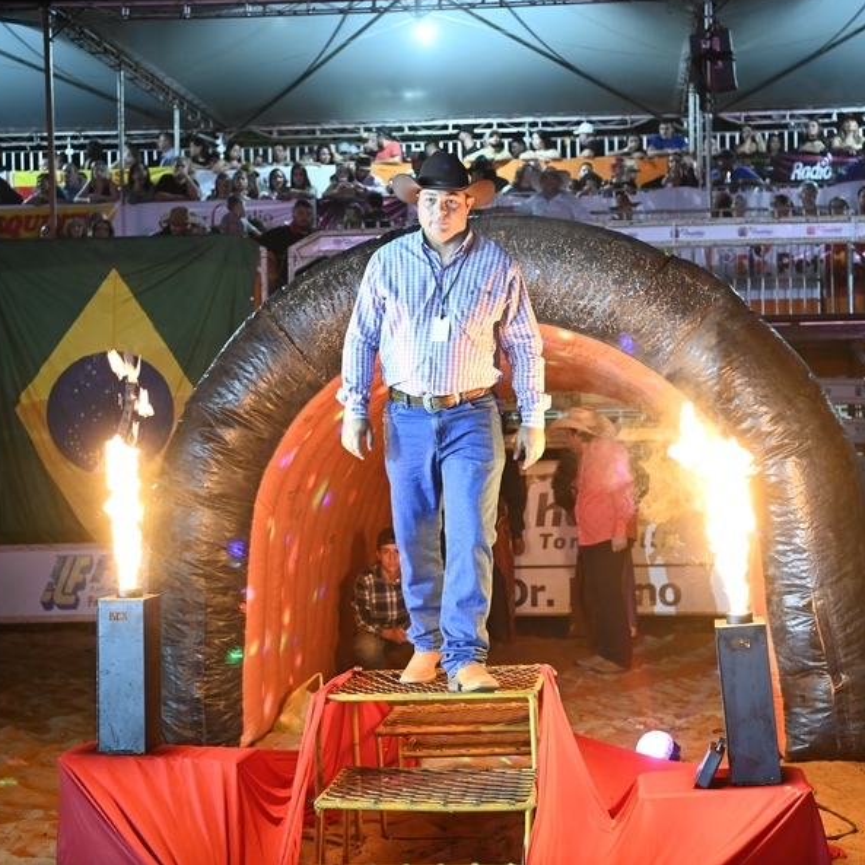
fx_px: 1640
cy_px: 430
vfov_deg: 29.6
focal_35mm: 58
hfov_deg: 29.5
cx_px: 496
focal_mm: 45
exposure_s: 1/60
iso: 3200
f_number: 2.8
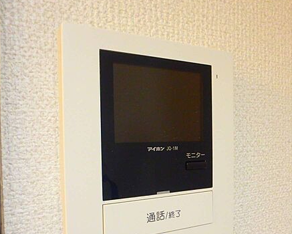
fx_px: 259
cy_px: 152
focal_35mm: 30
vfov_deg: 47.9
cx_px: 161
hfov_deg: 58.6
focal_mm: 3.7
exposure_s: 1/30
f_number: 3.5
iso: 800
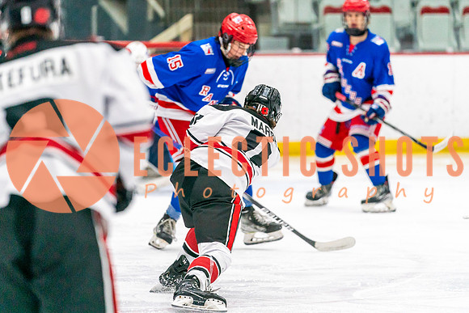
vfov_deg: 5.4
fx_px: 3336
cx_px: 225
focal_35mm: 256
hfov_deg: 8.0
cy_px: 130
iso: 3200
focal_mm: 200
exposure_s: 1/1250
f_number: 2.8
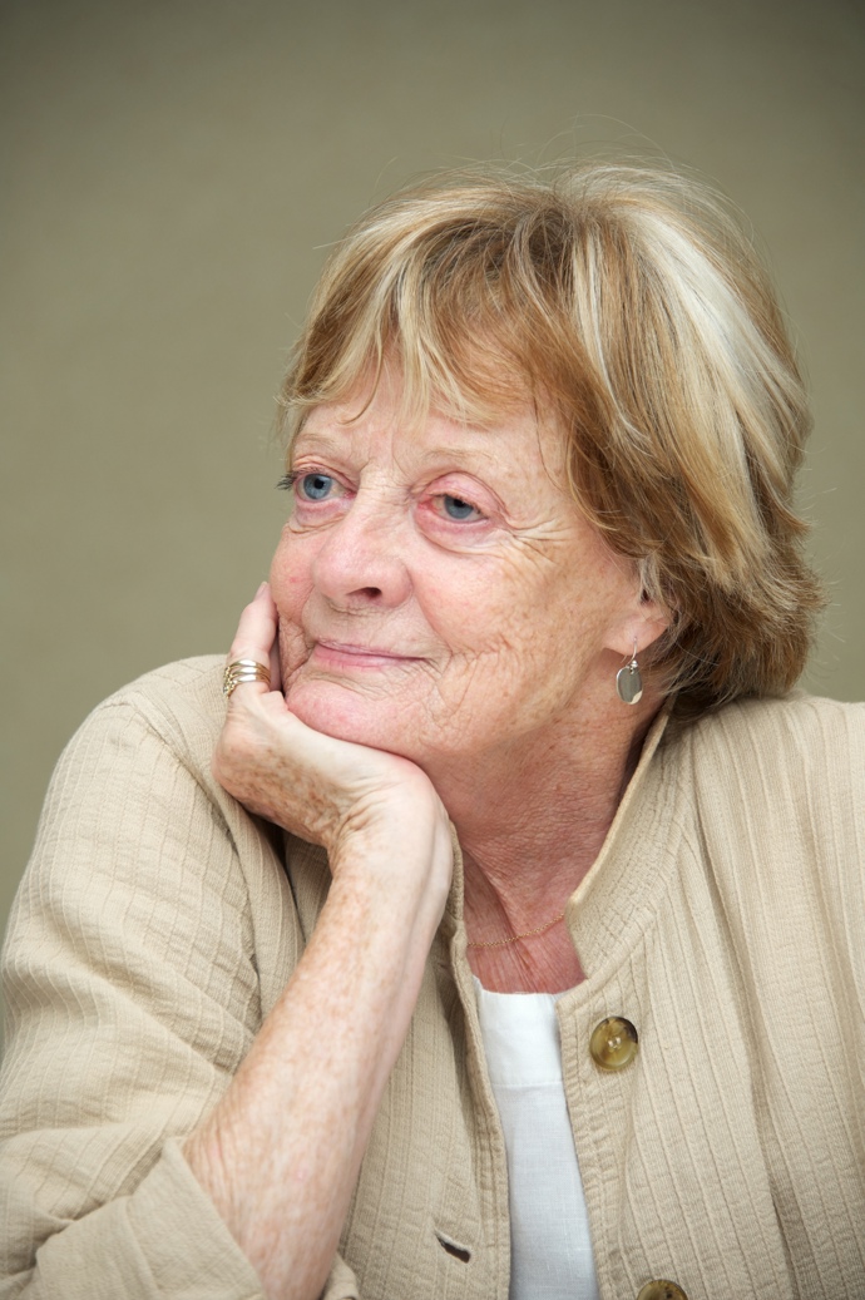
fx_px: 6857
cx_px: 432
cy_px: 650
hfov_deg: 7.2
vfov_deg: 10.8
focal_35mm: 190
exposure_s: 1/60
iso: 500
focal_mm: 190
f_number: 5.6
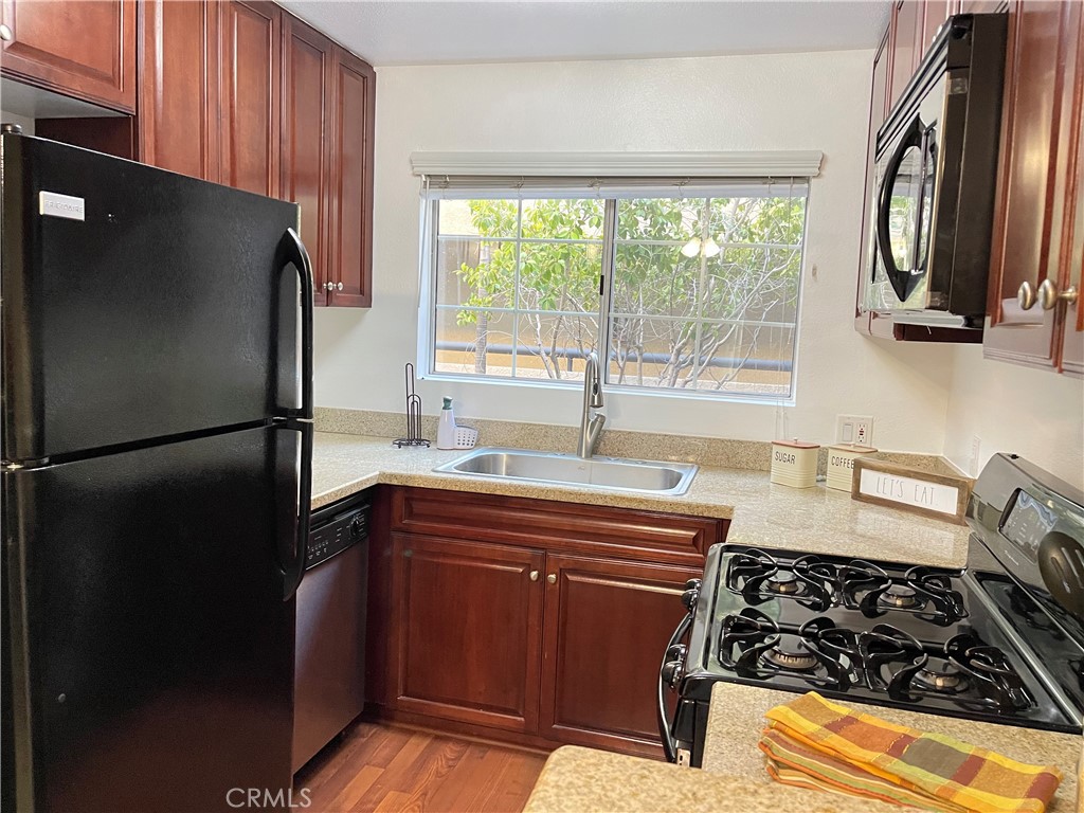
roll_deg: -3.0
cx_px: 542
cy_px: 406
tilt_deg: -5.0
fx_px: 814
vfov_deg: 53.1
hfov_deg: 67.3
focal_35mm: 26
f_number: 1.6
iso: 500
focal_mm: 5.1
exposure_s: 1/60
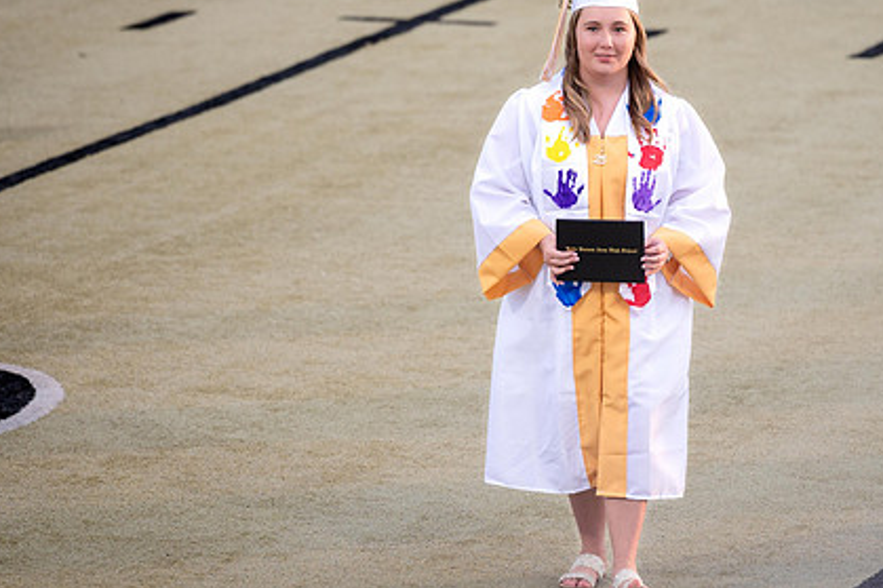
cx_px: 598
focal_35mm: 403
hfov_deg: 5.1
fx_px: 9880
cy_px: 121
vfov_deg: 3.4
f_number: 2.8
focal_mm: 200
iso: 400
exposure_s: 1/500
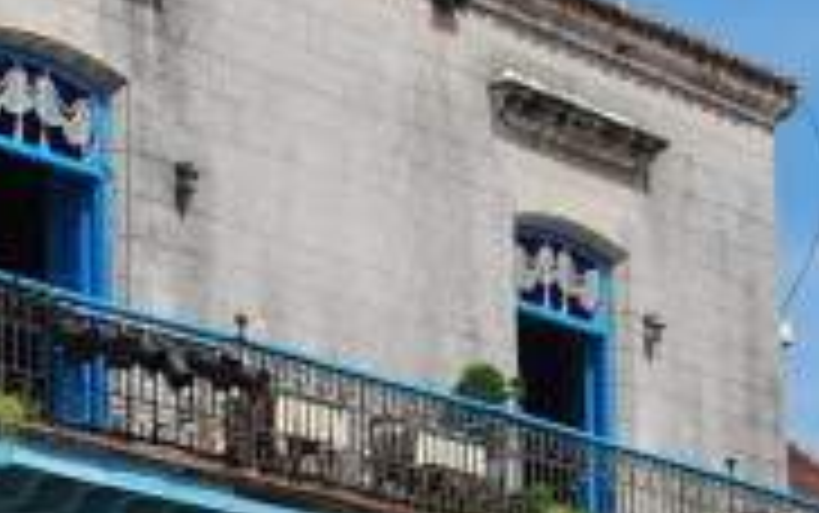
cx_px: -20
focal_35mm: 155
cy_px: 736
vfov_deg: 8.3
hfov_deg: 13.3
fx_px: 3462
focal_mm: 18
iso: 100
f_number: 9
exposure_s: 1/320
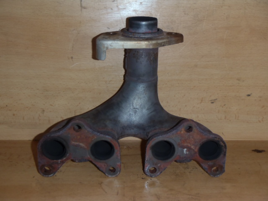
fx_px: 294
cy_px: 100
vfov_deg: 37.7
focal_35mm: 38
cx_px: 134
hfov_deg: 49.0
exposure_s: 1/40
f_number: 4.6
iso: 100
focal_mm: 6.83
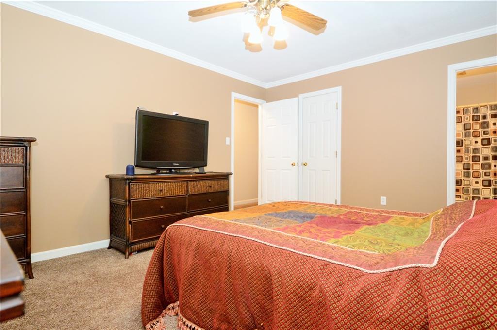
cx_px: 248
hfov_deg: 90.1
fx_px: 248
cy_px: 165
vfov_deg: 67.2
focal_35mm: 18
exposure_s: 1/60
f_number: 4.5
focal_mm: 12
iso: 1400
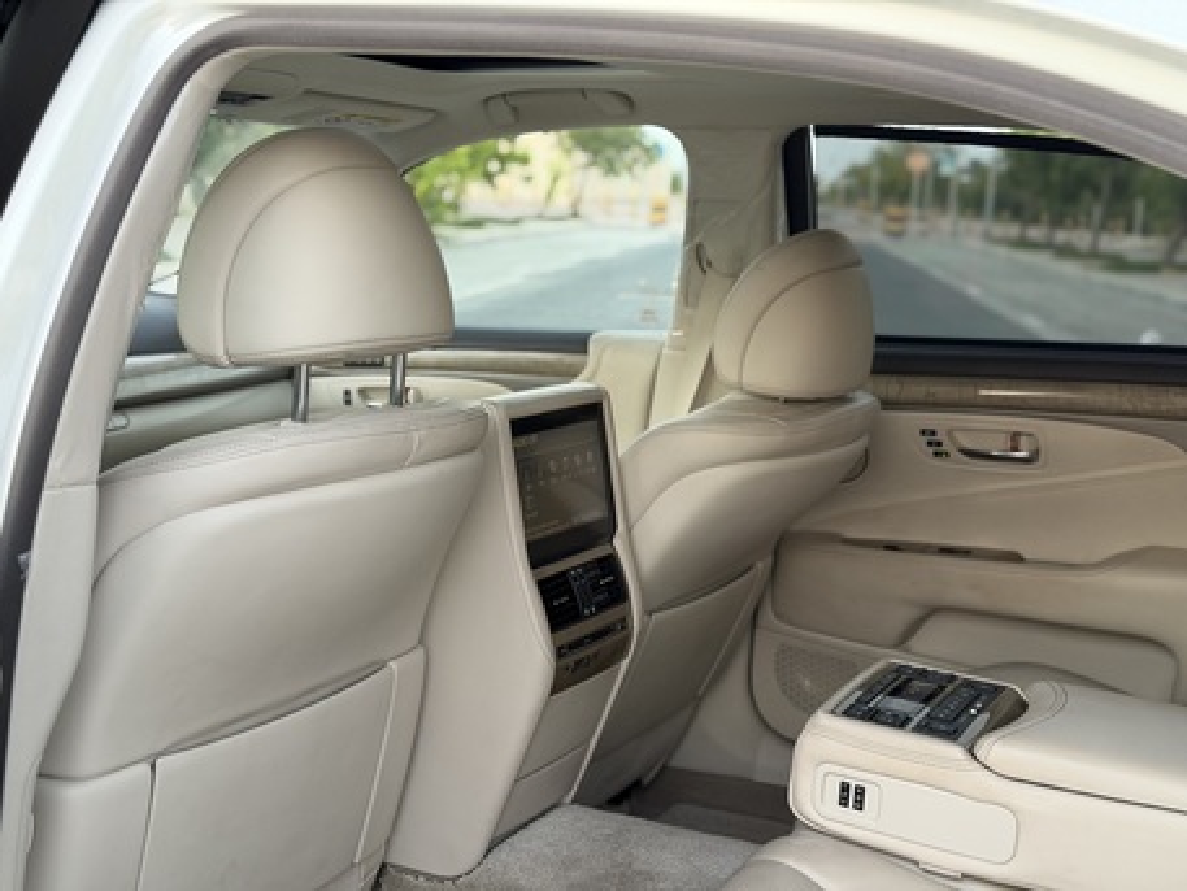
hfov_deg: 39.6
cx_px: 594
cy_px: 446
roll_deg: -3.3
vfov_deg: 30.3
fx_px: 1646
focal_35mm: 48
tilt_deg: -8.9
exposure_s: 1/60
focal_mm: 6.76
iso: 250
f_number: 1.78
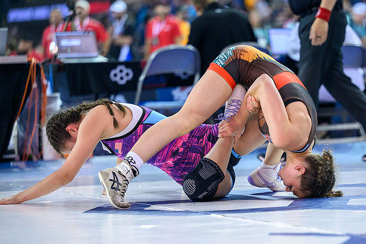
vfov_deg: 7.1
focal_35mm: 192
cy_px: 159
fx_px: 1954
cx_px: 249
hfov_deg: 10.7
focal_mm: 140
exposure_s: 1/800
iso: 3200
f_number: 2.8
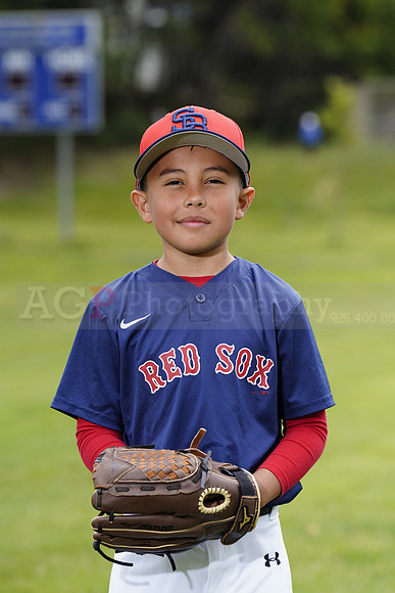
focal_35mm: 200
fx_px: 3289
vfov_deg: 10.3
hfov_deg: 6.9
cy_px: 296
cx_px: 198
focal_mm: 200
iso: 100
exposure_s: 1/250
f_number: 6.3
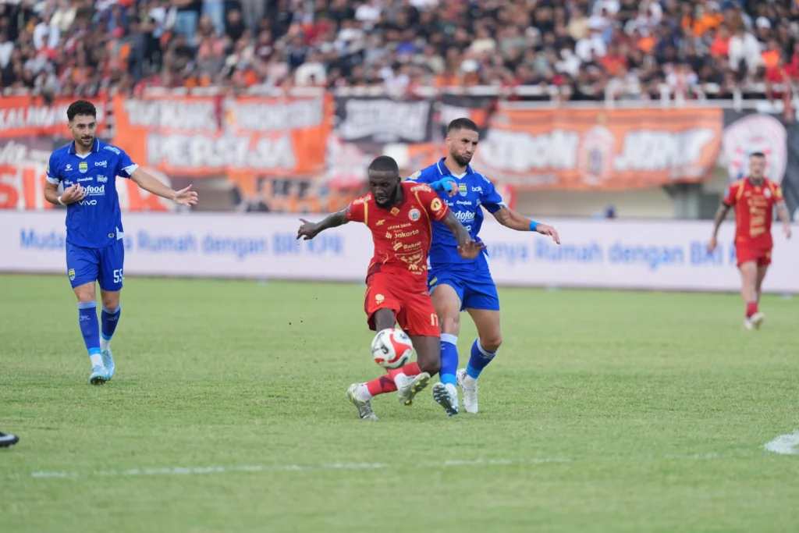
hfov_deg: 6.9
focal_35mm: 300
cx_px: 400
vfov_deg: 4.6
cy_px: 266
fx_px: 6659
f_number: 2.8
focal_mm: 300
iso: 800
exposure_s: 1/1600
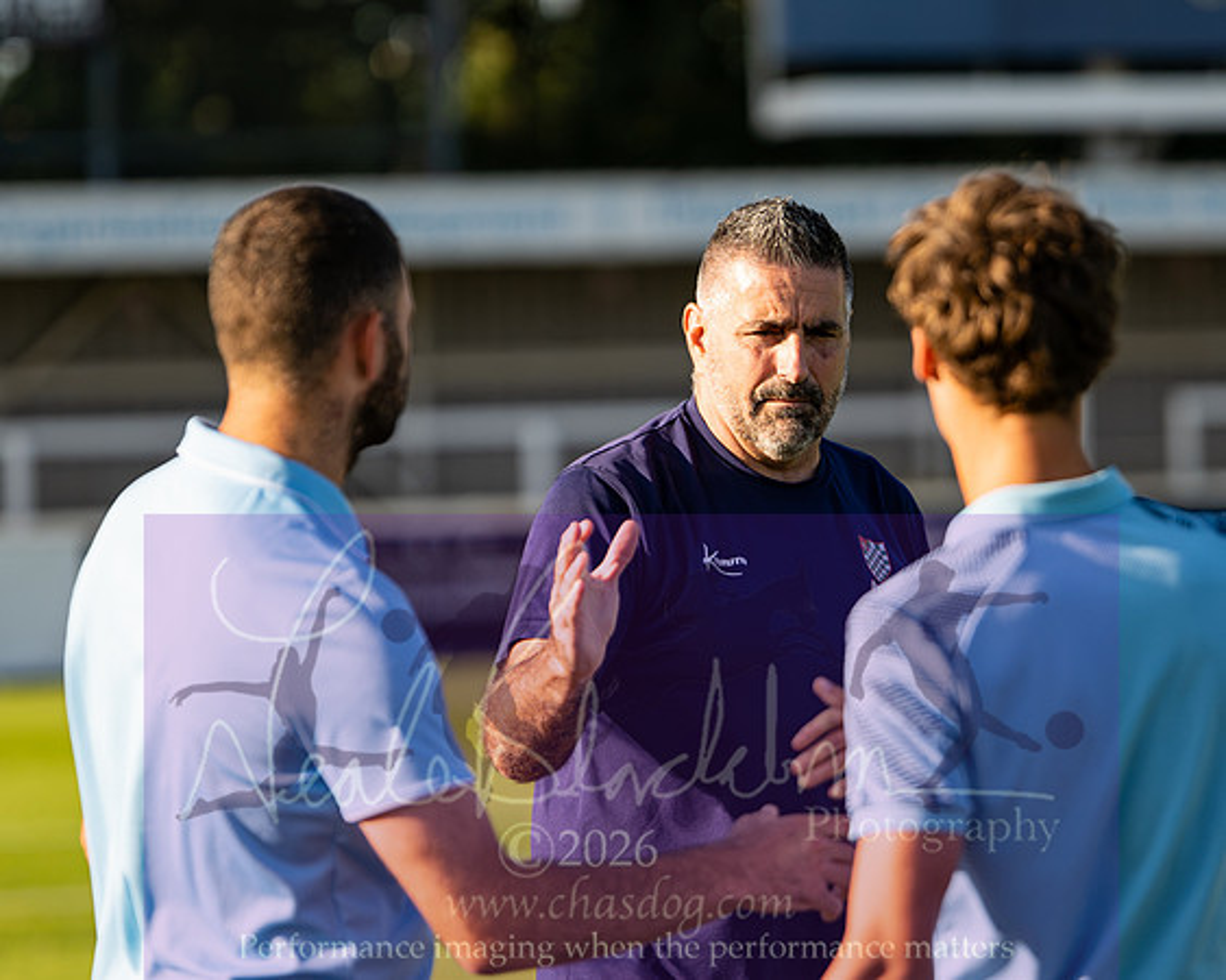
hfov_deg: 9.6
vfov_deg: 7.7
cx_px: 712
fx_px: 7312
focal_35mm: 202
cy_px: 490
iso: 320
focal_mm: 85
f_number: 1.4
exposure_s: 1/10000
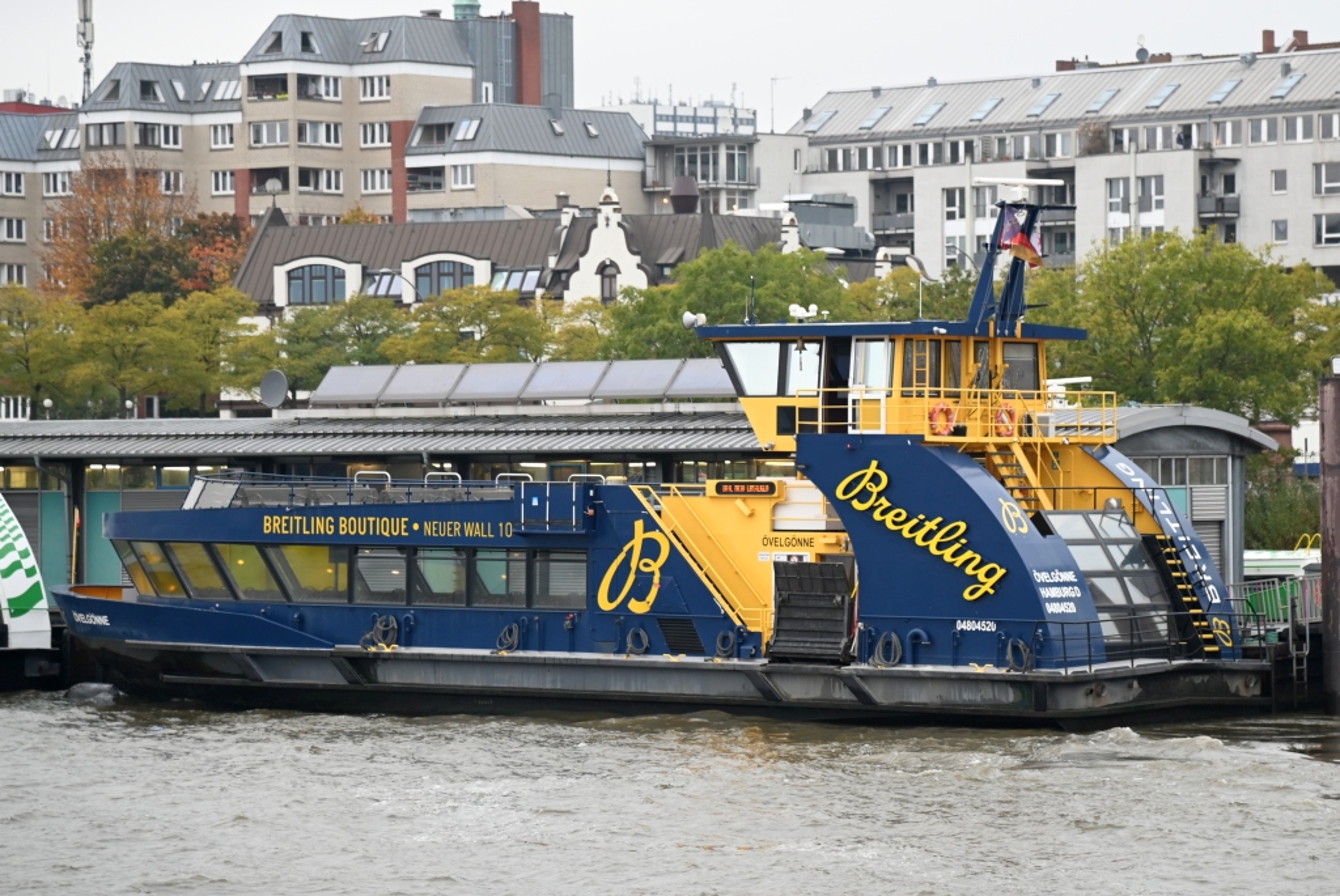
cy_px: 448
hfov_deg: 19.4
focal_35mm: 105
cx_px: 670
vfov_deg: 13.1
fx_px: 3912
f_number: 4
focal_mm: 105
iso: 560
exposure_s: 1/125
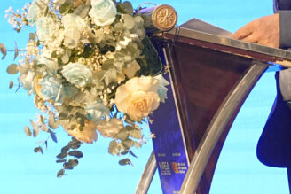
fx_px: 2200
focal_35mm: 272
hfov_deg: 7.6
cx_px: 247
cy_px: -49
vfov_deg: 5.0
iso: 1600
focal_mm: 64.1
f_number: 4
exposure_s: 1/250
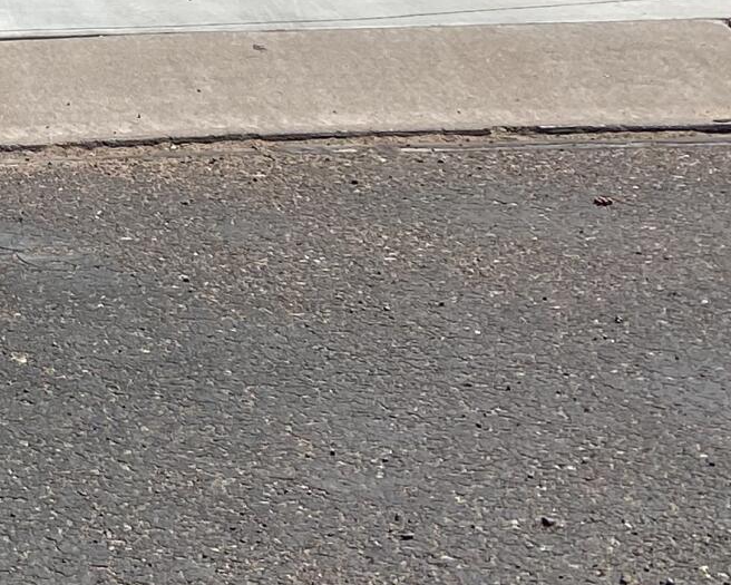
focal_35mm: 116
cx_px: -718
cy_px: -613
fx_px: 2510
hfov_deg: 14.0
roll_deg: +1.2
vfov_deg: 11.8
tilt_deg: +1.4
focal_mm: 4.25
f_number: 1.8
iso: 32
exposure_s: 1/2513
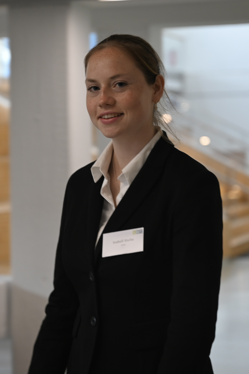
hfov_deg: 19.4
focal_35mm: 70
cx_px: 124
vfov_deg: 28.9
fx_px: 727
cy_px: 187
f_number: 2.8
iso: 640
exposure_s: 1/125
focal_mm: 70
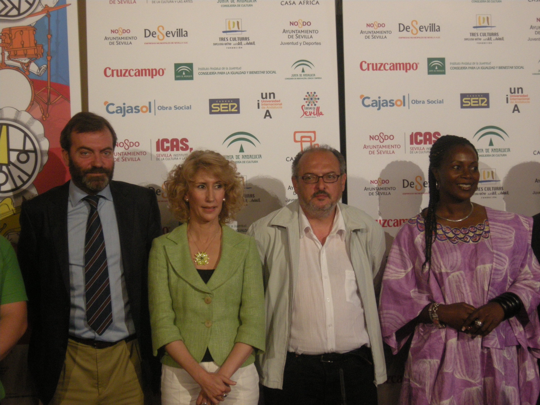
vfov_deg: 19.9
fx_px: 1154
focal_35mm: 74
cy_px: 202
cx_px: 270
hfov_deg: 26.3
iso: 400
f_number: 3.9
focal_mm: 15.7
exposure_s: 1/21.3
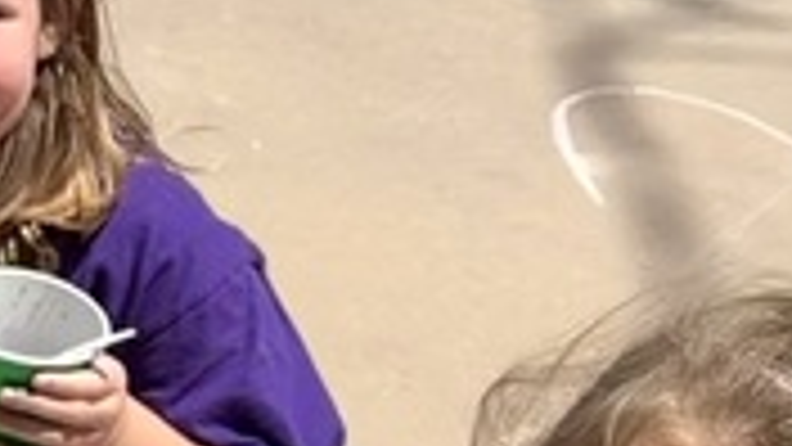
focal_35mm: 152
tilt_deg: -28.0
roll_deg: -0.4
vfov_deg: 7.9
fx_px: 3192
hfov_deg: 13.1
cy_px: 478
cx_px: -518
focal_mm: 6.76
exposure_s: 1/7353
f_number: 1.78
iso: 80
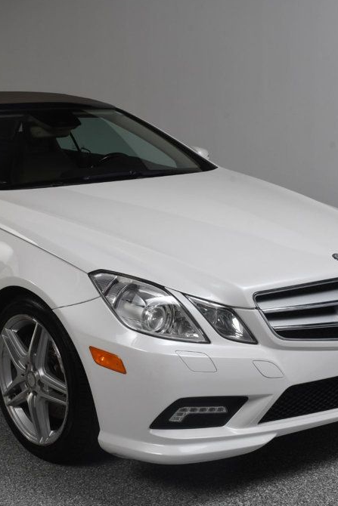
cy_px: 252
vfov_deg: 36.2
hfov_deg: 24.5
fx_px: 774
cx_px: 116
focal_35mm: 55
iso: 100
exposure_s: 1/160
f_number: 14
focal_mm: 24
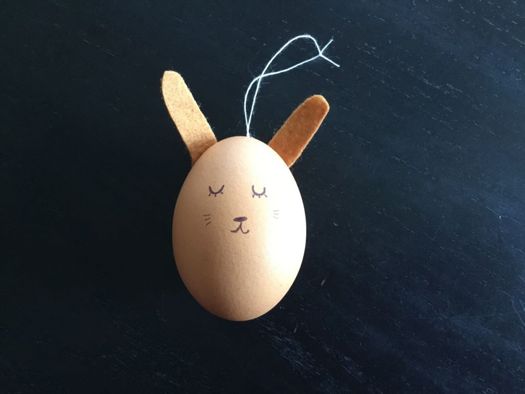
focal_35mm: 31
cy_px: 197
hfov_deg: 58.4
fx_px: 470
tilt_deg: -85.4
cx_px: 262
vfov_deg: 45.4
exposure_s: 1/25
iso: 200
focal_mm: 3.3
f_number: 2.4
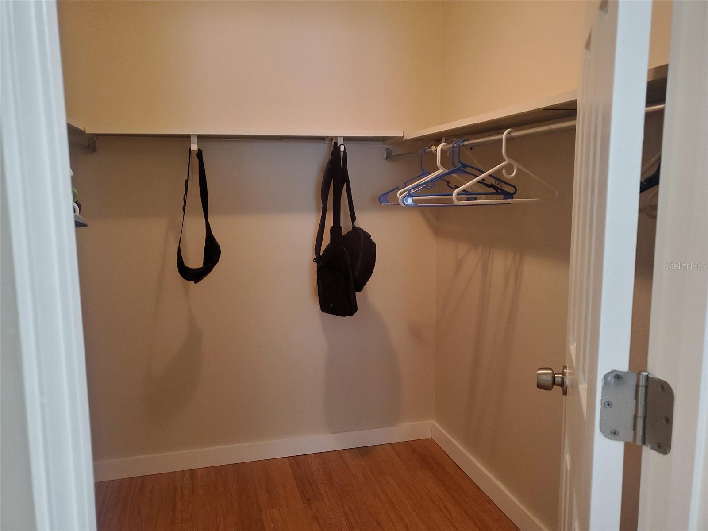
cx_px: 354
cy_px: 266
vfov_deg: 53.1
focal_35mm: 26
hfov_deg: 67.3
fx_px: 532
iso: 320
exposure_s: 1/40
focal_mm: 4.3
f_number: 1.5
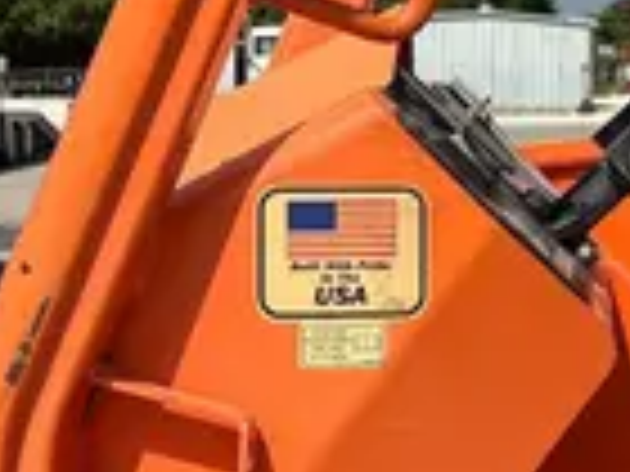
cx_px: 990
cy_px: 110
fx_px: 1856
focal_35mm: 102
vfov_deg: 14.4
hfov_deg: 17.1
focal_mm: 5.96
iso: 50
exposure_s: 1/4854
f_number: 1.6
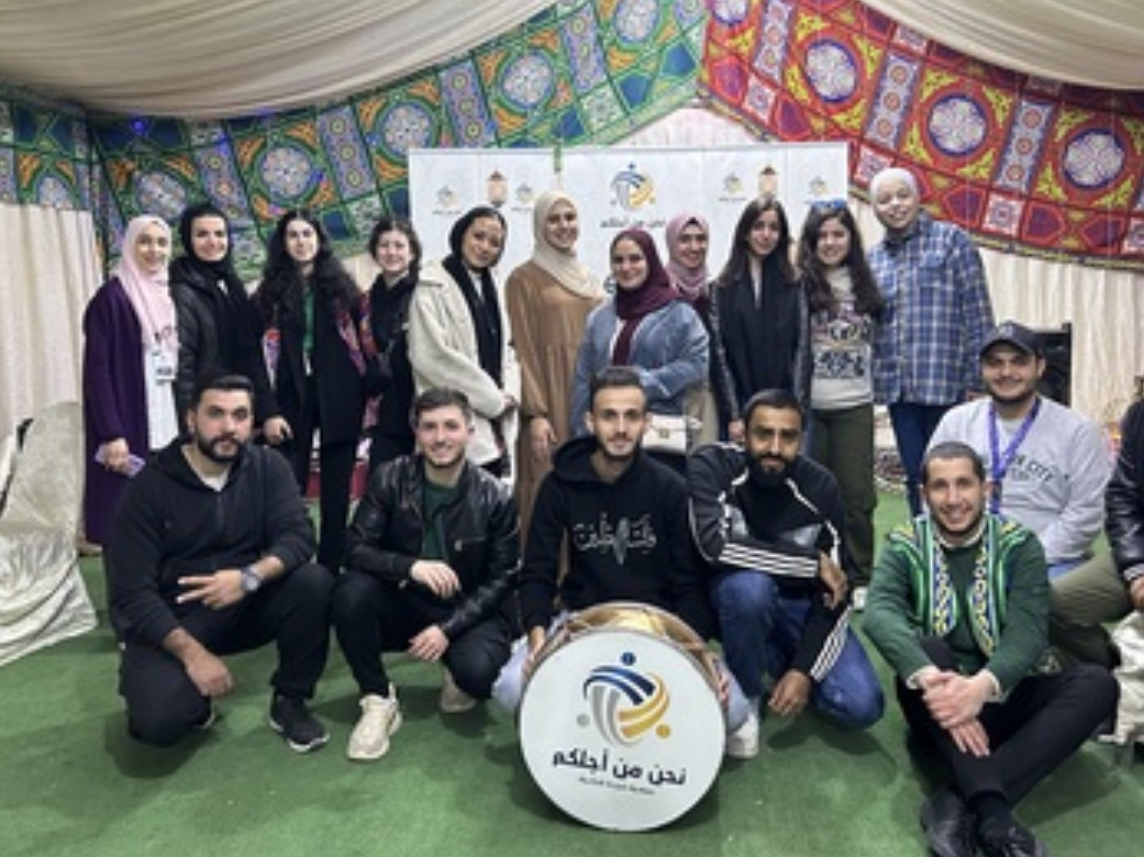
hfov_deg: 60.0
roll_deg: +1.1
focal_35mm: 30
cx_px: 590
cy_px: 386
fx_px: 991
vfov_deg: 46.7
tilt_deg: -7.9
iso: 320
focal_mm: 5.7
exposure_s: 1/50
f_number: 1.5
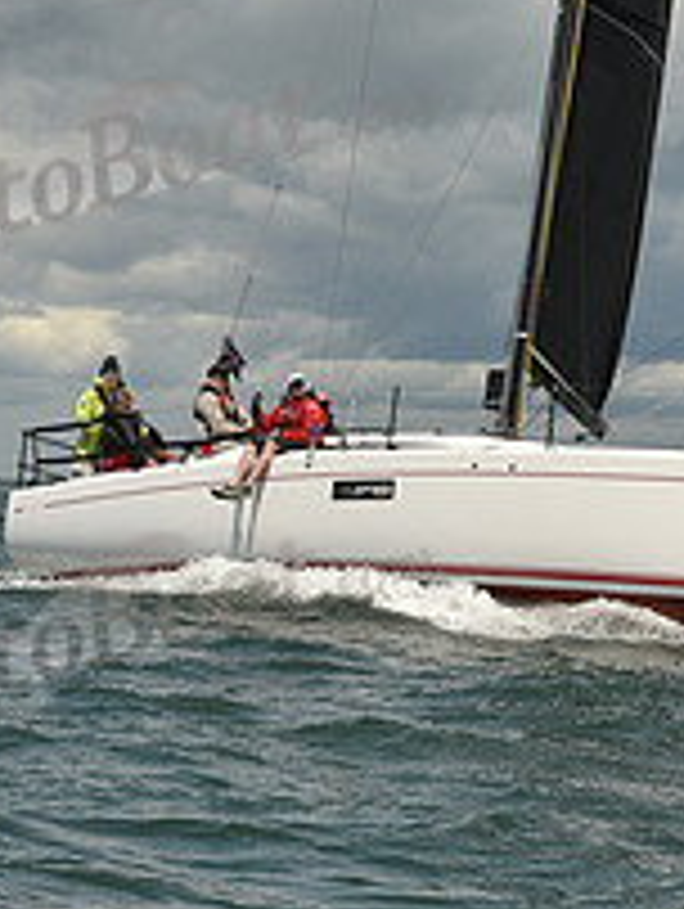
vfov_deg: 10.1
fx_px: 5074
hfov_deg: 7.7
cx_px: 668
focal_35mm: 193
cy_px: -126
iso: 320
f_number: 13
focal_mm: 70
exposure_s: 1/800
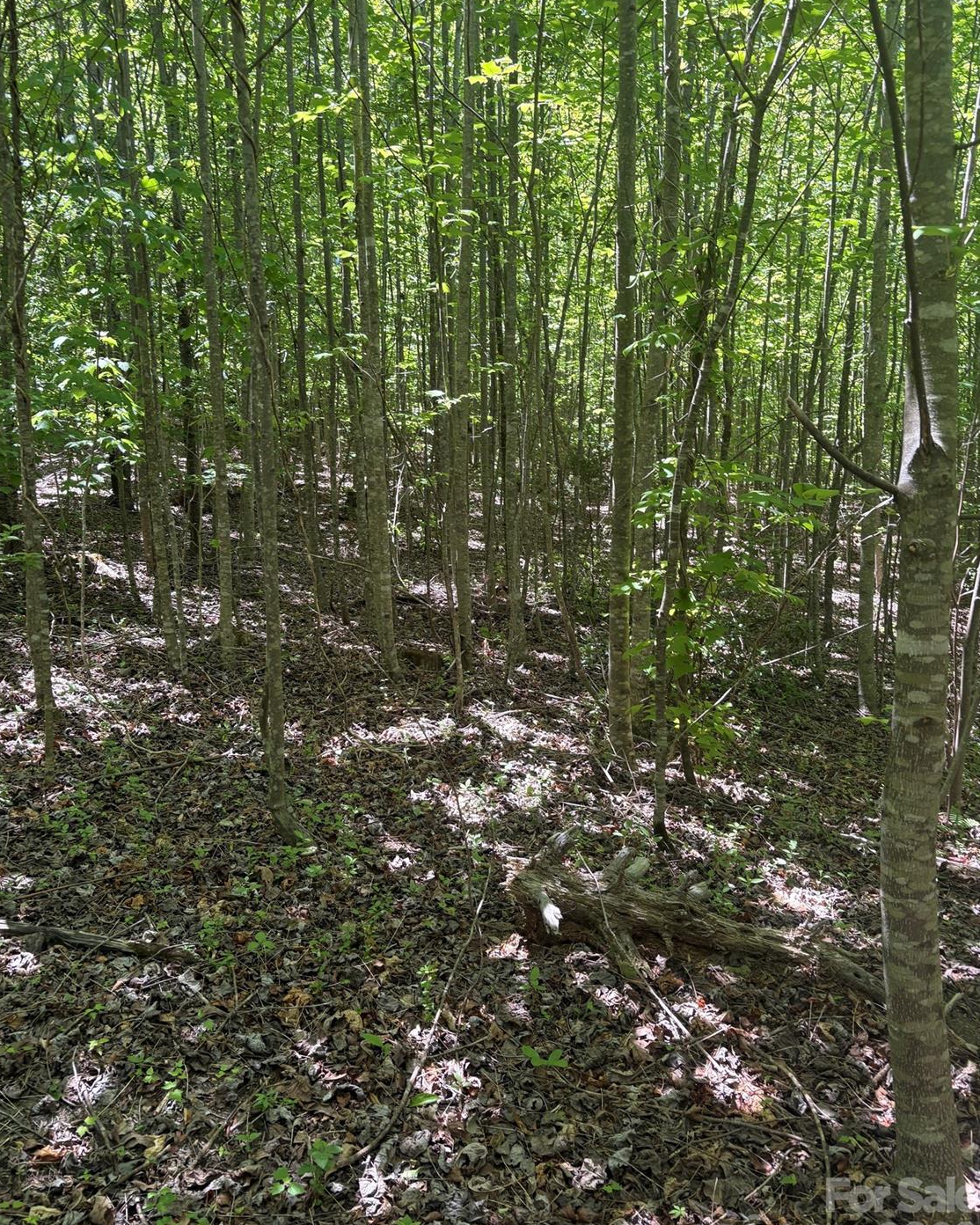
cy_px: 599
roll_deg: +1.5
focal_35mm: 28
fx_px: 1015
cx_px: 477
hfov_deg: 51.5
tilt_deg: -6.7
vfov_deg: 62.2
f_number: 1.6
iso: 50
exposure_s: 1/122
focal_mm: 5.96
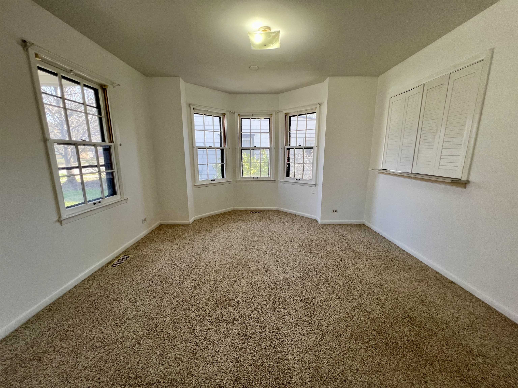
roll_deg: +0.2
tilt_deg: -11.3
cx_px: 259
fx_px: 195
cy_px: 194
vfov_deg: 89.9
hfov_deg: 106.2
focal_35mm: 13
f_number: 1.8
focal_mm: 1.57
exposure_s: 1/120
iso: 64
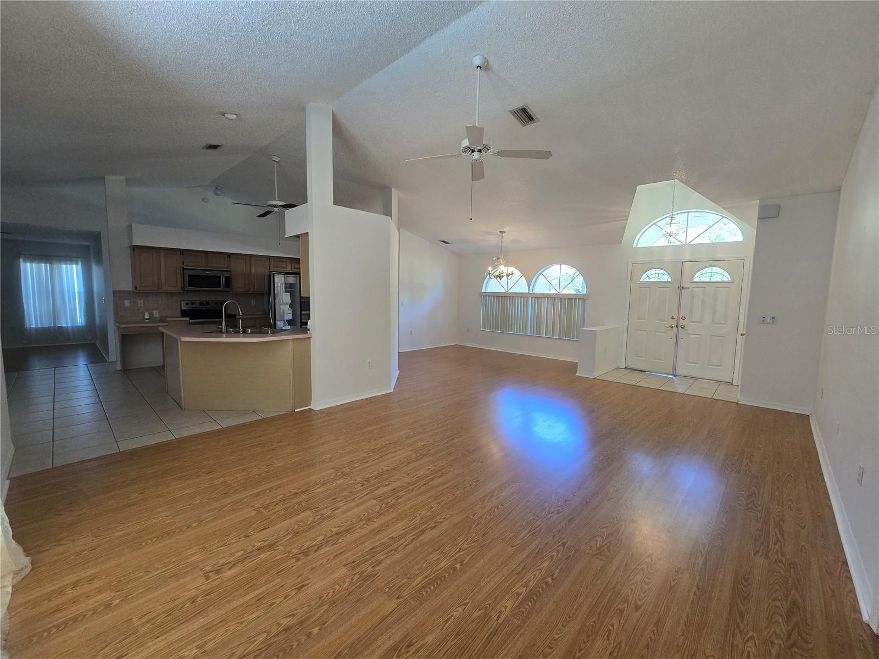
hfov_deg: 106.2
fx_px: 330
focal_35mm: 13
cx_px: 440
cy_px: 330
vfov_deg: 89.9
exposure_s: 1/60
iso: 200
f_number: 2.2
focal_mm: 2.2
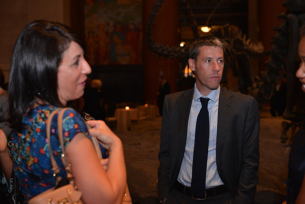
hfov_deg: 36.2
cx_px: 152
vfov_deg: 24.6
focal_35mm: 55
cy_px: 102
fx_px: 466
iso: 640
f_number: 3.5
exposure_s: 1/60
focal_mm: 55
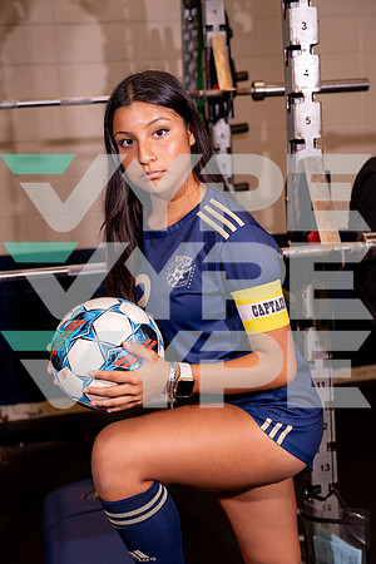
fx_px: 783
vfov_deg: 39.6
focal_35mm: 50
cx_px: 188
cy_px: 282
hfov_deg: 27.0
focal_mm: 50
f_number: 4
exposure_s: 1/250
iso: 500
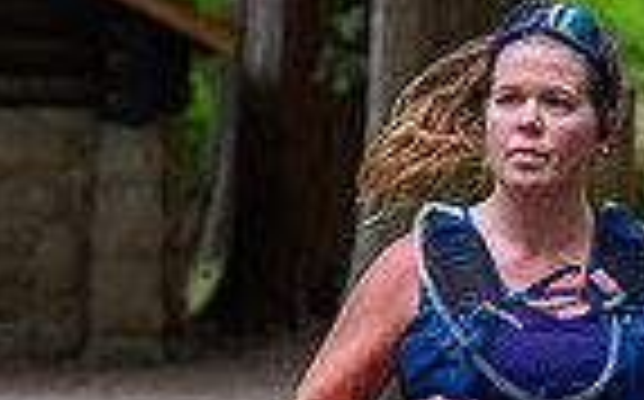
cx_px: 529
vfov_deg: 3.3
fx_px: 6872
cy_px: 709
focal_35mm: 392
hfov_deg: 5.4
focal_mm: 70
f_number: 3.5
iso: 3600
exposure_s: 1/640
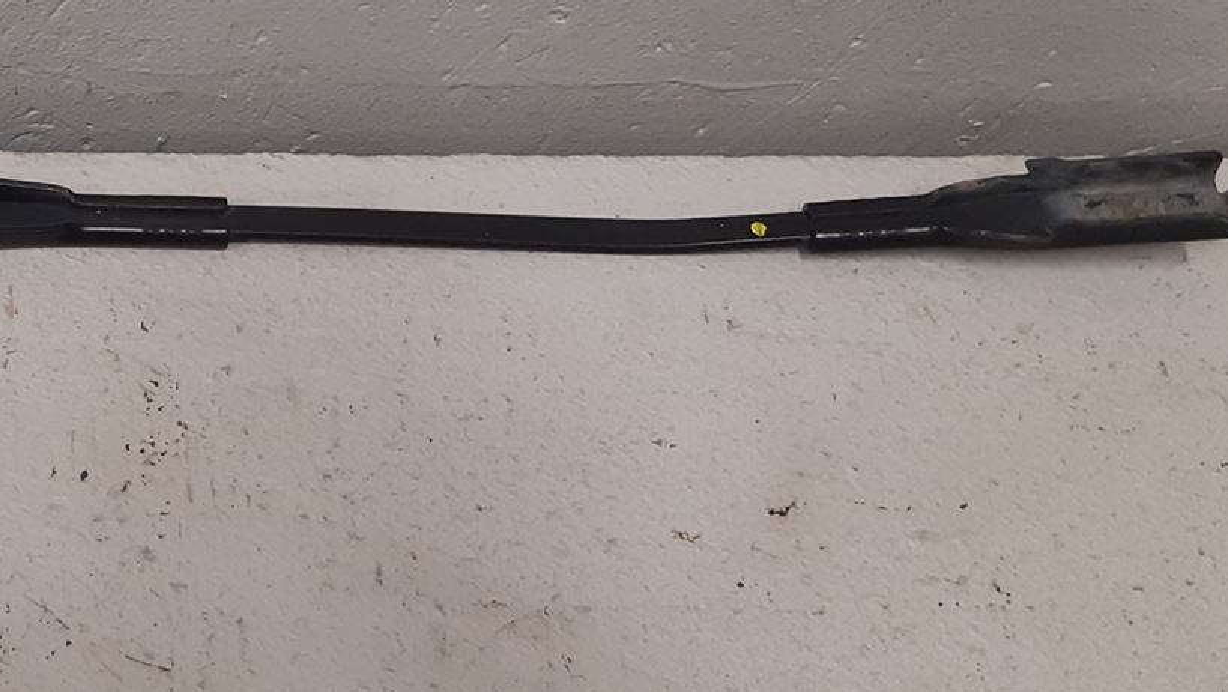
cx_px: -168
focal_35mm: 71
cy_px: 156
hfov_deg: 27.0
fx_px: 2312
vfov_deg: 16.9
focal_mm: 3.93
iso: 125
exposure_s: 1/50
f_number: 1.7
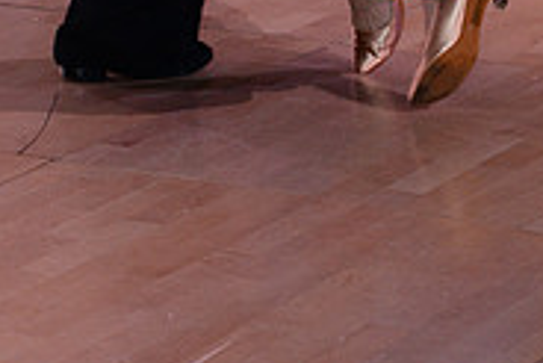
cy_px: -460
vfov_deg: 6.4
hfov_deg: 9.9
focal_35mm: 208
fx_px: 3140
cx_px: 229
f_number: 5.6
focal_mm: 66
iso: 2000
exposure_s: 1/250
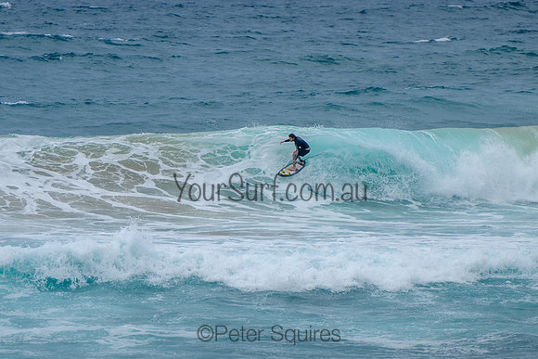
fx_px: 8222
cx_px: 269
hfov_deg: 3.7
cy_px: 180
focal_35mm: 550
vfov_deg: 2.5
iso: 160
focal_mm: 400
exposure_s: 1/2000
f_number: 5.6
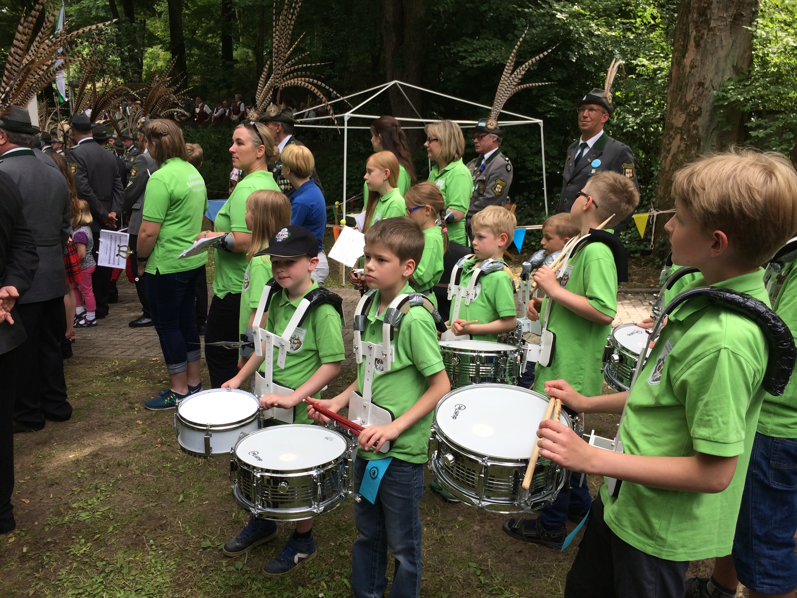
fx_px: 691
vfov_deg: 46.8
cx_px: 398
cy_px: 299
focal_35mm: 30
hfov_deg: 60.0
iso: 32
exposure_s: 1/266
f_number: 2.2
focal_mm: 4.12
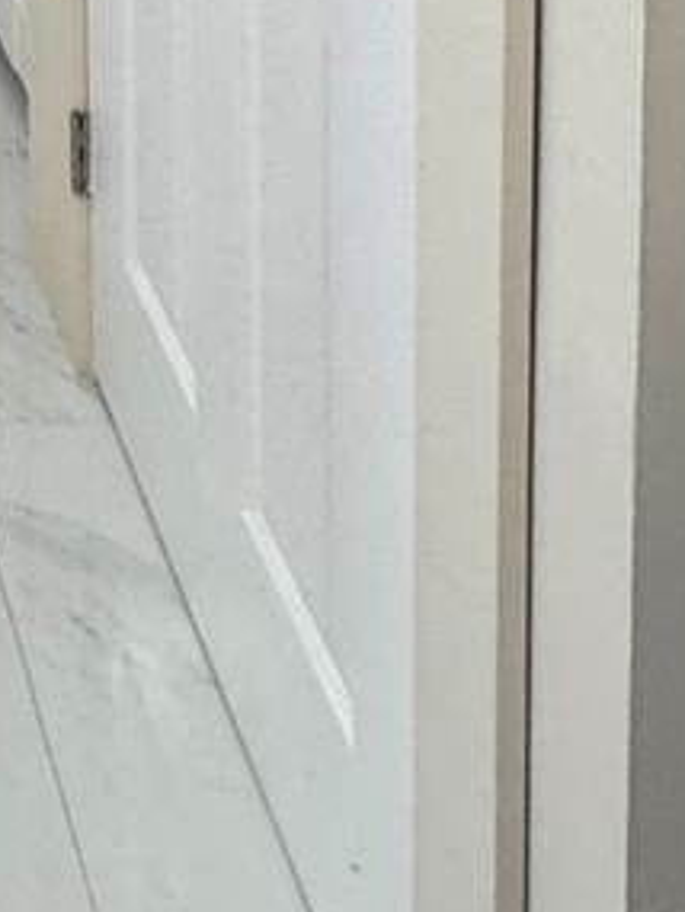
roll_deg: +3.2
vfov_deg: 22.0
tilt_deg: -6.1
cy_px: -688
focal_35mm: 59
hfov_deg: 19.5
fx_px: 1556
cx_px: -496
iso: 200
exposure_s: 1/60
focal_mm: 2.22
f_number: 2.2
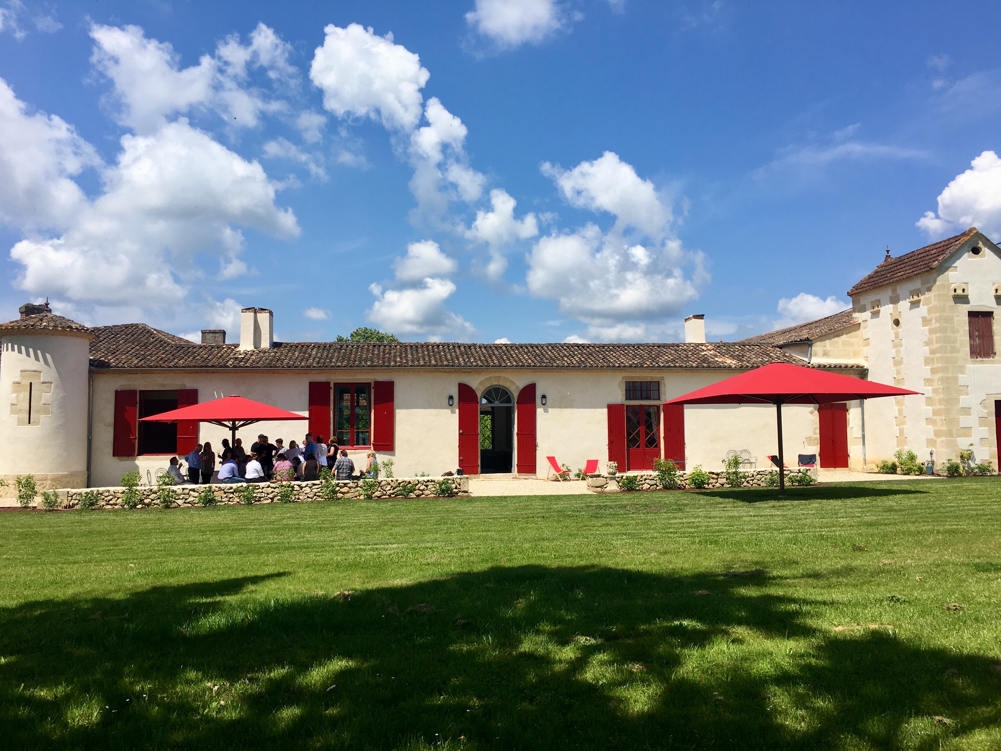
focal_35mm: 29
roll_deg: +0.5
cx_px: 500
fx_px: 839
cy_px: 376
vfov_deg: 48.2
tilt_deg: +6.5
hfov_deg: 61.7
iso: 25
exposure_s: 1/2198
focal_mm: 4.15
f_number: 2.2
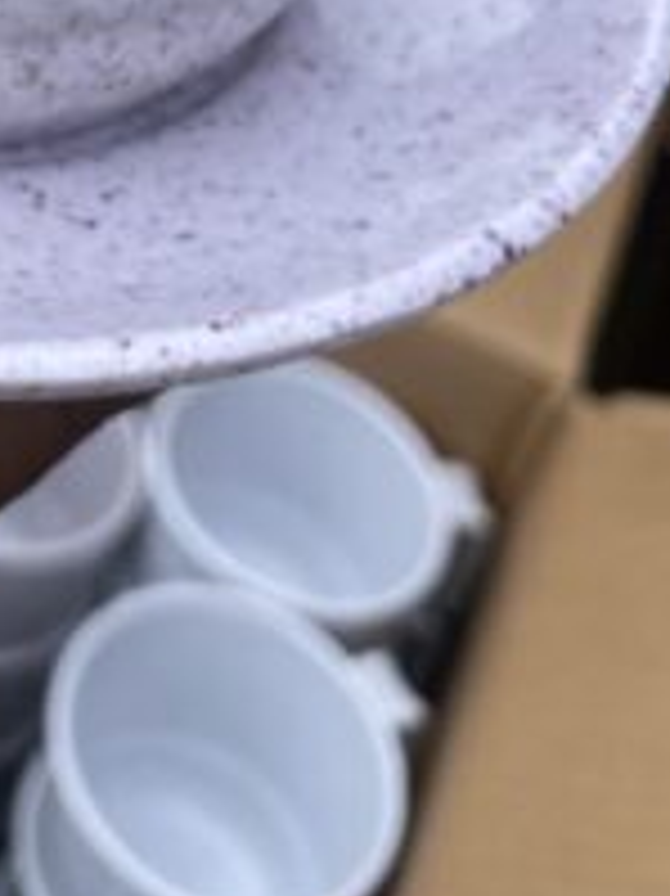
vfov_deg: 23.1
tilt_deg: -25.2
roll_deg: -8.8
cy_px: -349
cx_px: -90
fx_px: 1860
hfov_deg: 19.5
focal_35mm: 72
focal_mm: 4.25
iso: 32
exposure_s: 1/2315
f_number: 1.8
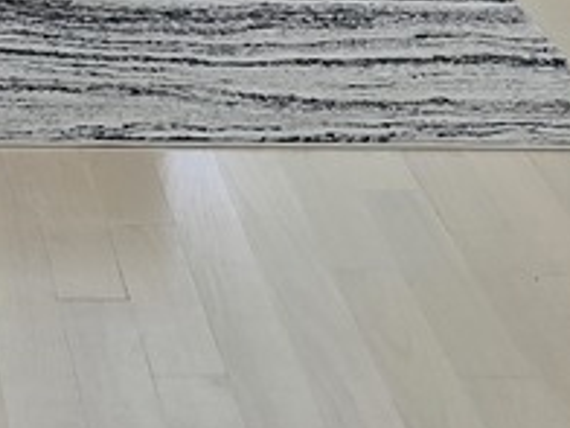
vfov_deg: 8.0
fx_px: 2783
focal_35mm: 169
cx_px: -84
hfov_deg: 11.5
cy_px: -638
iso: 64
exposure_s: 1/120
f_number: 1.7
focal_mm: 6.3
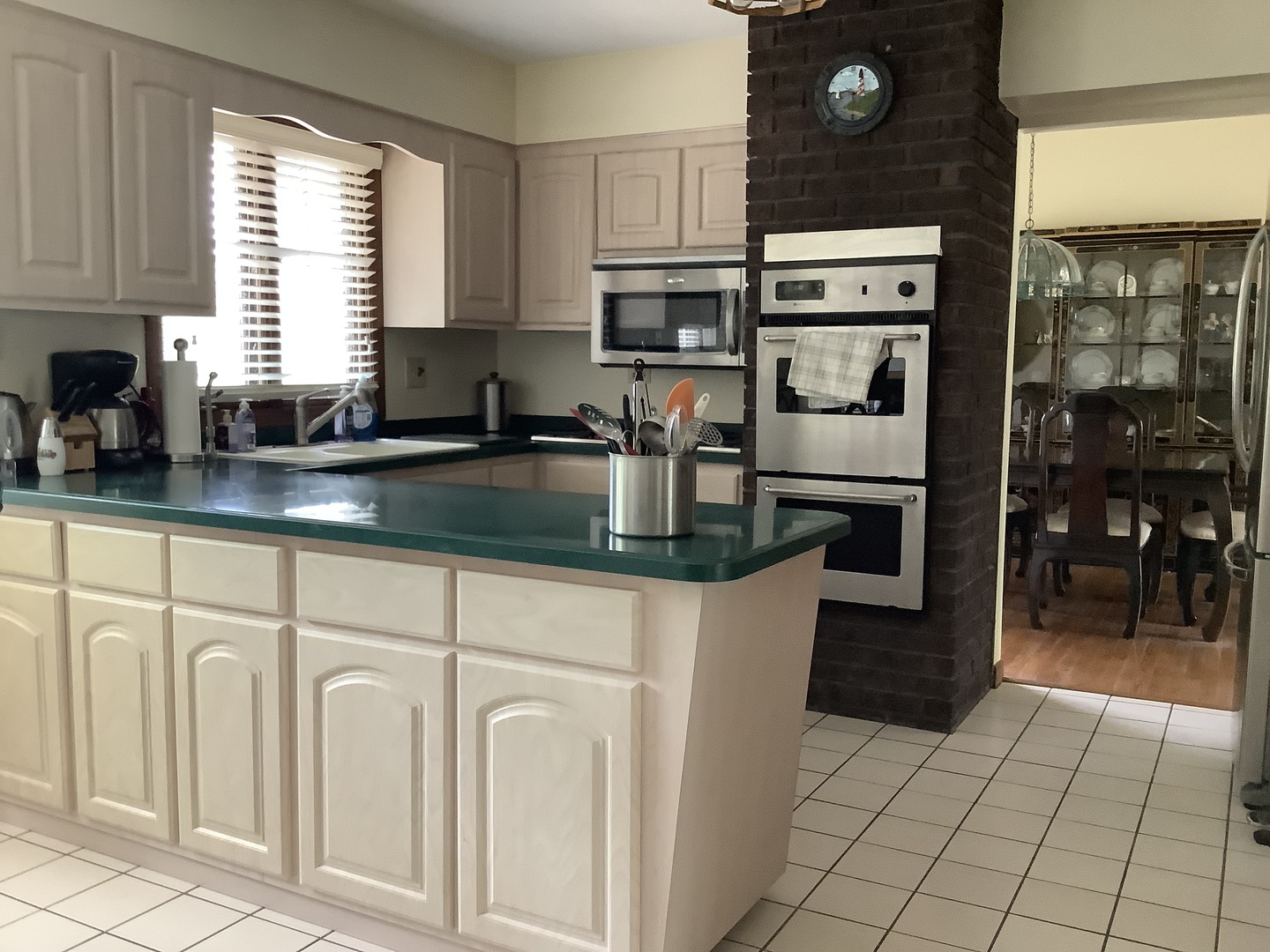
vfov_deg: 45.4
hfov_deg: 58.4
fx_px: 1137
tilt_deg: -5.5
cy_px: 476
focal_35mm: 31
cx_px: 635
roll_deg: +0.1
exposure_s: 1/60
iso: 320
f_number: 2.4
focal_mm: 3.3
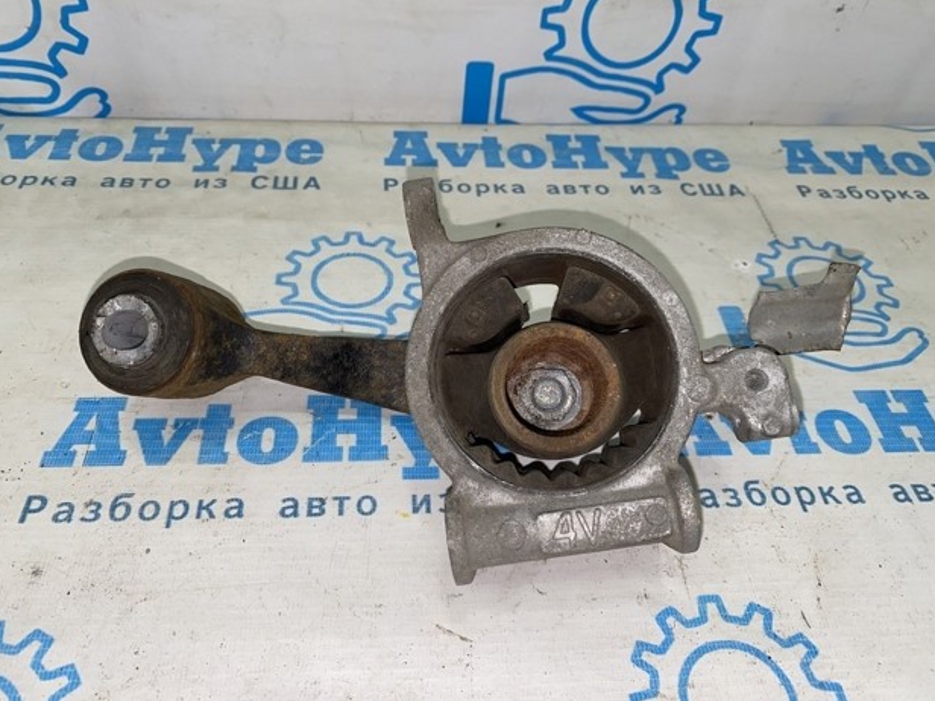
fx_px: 729
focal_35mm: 27
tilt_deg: -46.1
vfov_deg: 51.3
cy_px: 361
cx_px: 466
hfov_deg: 65.3
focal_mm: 4.25
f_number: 1.8
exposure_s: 1/153
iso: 32
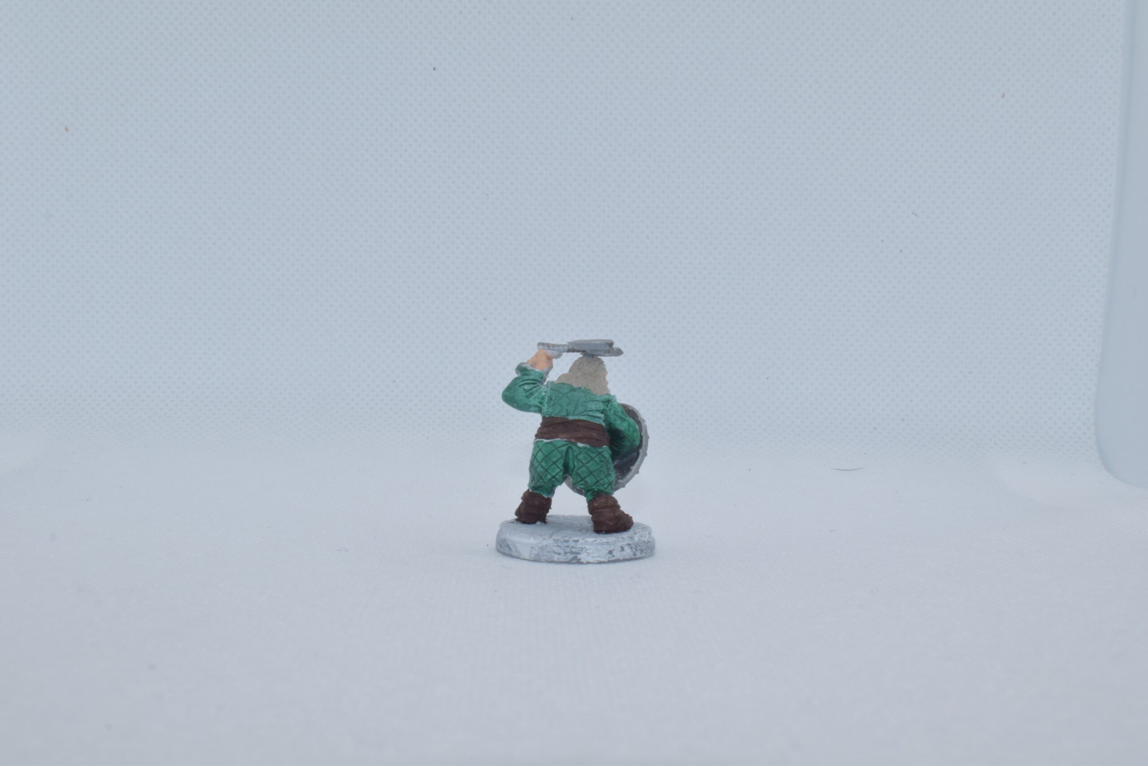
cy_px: 383
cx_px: 574
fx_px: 1674
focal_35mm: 52
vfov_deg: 25.8
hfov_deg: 37.8
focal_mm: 35
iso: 800
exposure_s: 1/125
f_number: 22
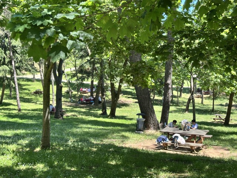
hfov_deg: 39.7
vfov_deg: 30.3
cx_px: 118
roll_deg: +3.2
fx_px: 329
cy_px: 89
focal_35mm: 48
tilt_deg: -7.5
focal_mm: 6.86
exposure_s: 1/494
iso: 64
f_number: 1.78
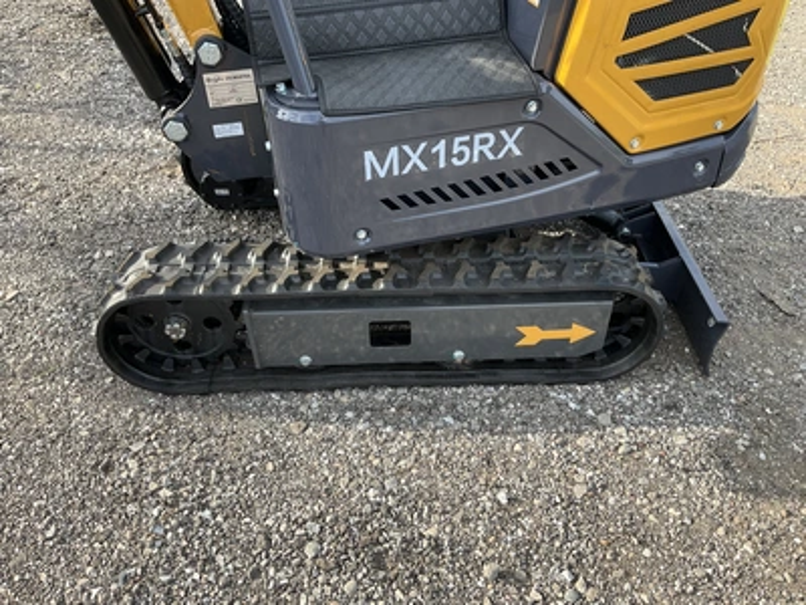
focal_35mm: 29
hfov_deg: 61.7
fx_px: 675
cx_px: 403
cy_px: 302
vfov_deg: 48.2
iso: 25
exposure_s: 1/346
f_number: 1.8
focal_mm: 3
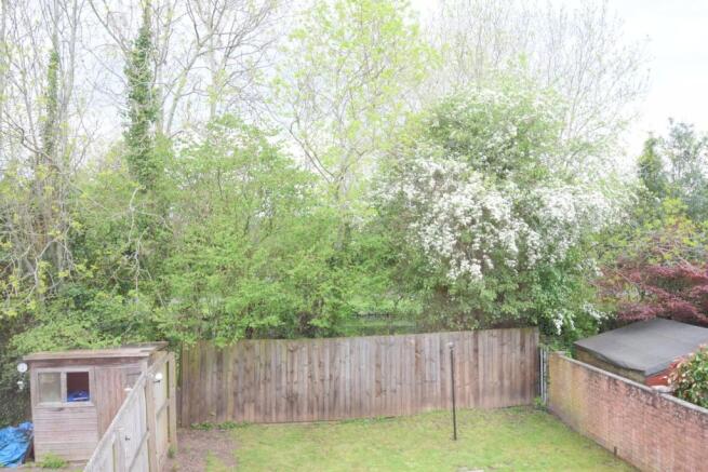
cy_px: 236
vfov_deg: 43.6
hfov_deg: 61.9
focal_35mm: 30
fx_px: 590
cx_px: 354
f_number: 5.6
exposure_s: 1/125
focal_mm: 20
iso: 400
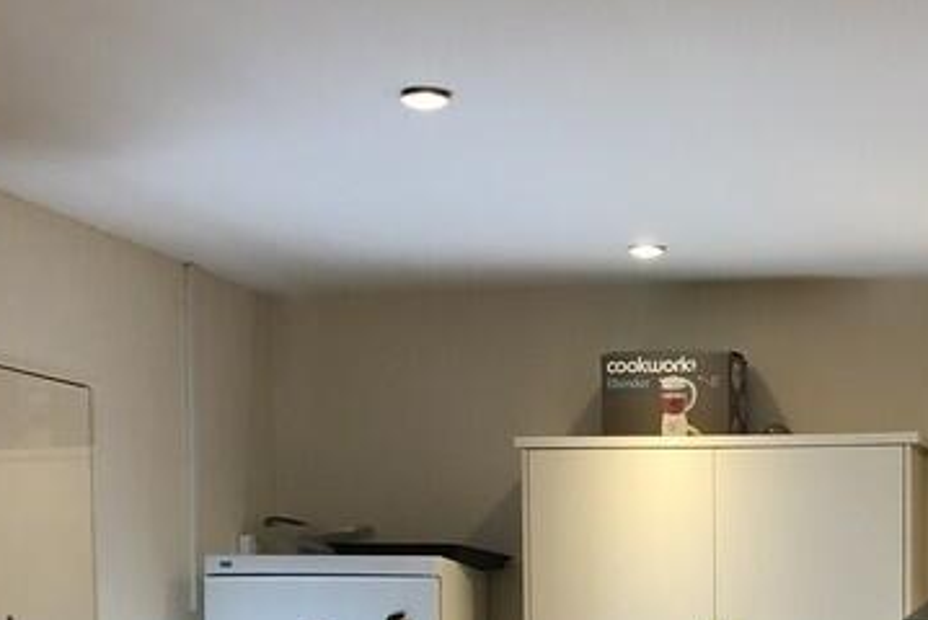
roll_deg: +0.0
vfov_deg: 15.8
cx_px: 835
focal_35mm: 83
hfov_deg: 23.8
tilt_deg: -3.2
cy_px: 780
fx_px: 2141
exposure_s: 1/15
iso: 50
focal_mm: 4
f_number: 1.8
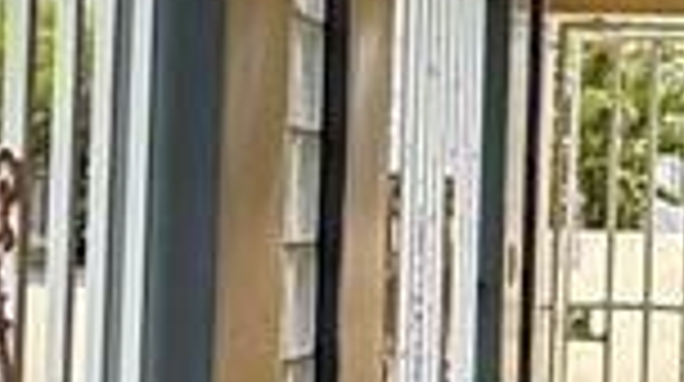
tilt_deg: +5.5
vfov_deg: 11.7
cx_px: 734
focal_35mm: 103
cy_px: 72
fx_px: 1865
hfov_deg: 19.9
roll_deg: -1.5
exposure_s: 1/742
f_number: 2.2
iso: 64
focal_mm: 2.22
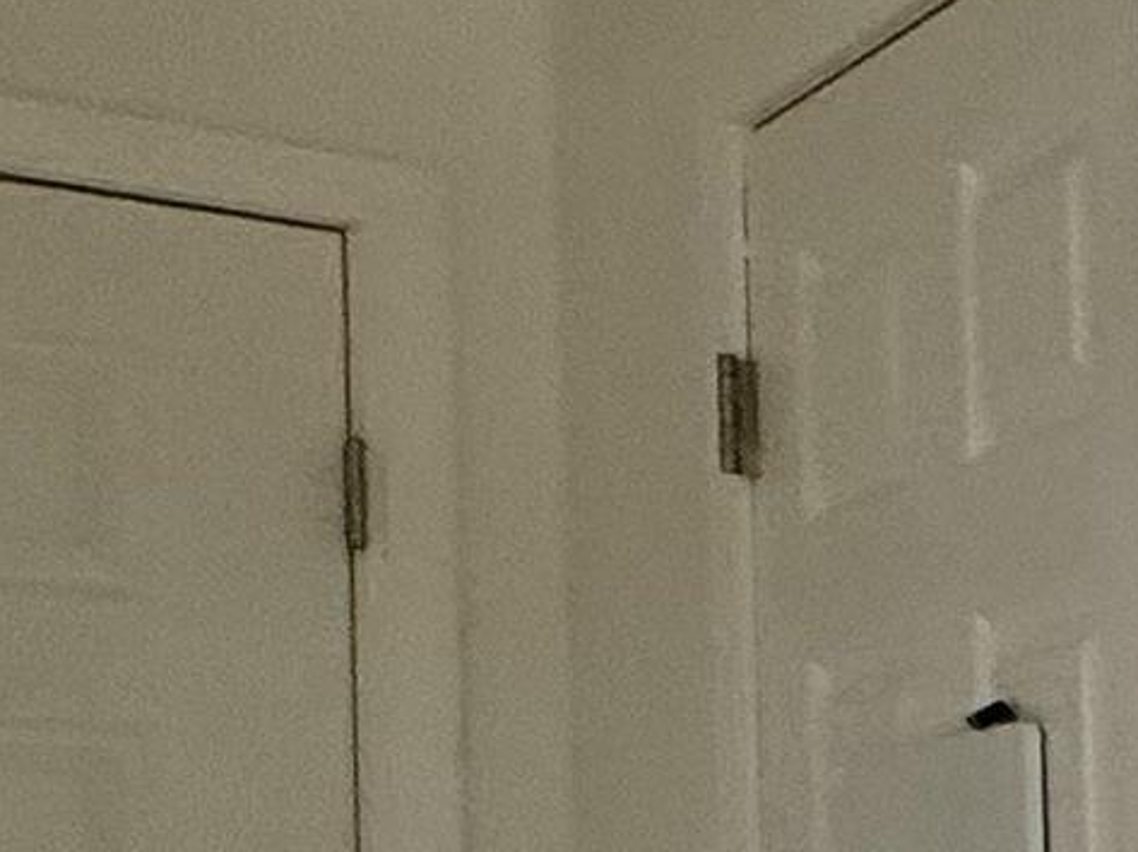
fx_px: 2989
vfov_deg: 15.5
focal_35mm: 91
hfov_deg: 11.4
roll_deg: +1.2
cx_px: 3440
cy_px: 1083
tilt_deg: +0.3
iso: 80
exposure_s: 1/120
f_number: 2.2
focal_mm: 2.22
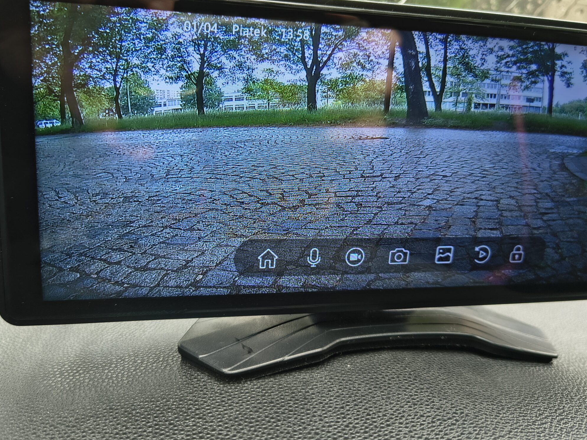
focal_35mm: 31
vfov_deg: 45.3
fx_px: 526
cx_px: 279
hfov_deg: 58.3
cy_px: 191
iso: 130
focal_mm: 5.56
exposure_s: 1/100
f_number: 1.8
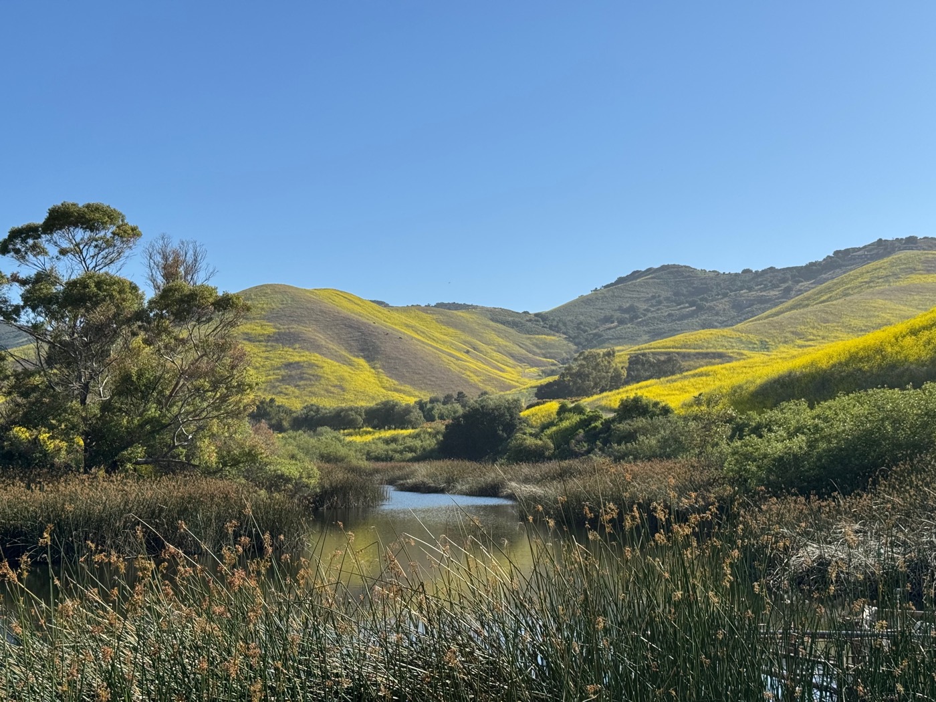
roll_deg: -0.4
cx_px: 468
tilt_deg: +4.2
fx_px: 1298
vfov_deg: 30.3
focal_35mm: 48
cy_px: 351
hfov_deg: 39.7
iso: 64
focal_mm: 6.76
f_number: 1.78
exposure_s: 1/4975
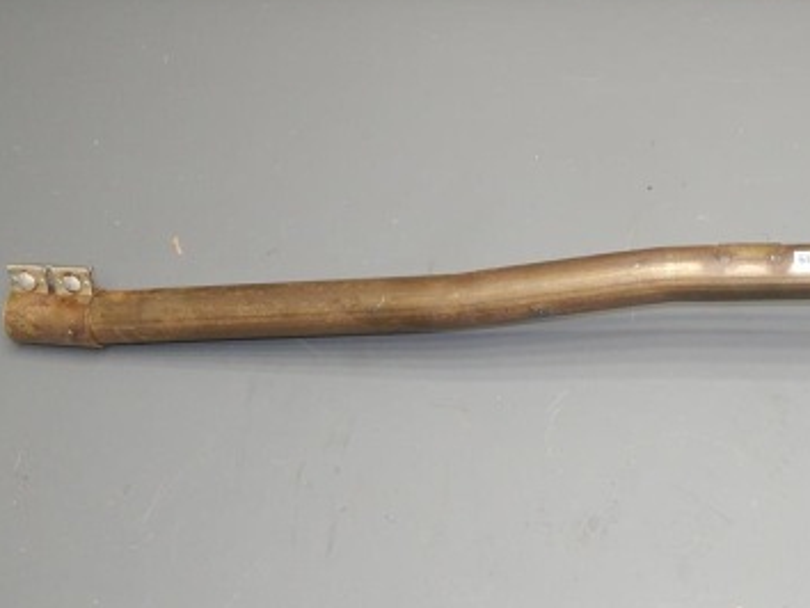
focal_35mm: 63
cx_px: 783
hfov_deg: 29.0
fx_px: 1475
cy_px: 407
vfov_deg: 23.2
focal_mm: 5.6
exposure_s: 1/30
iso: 200
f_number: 3.2
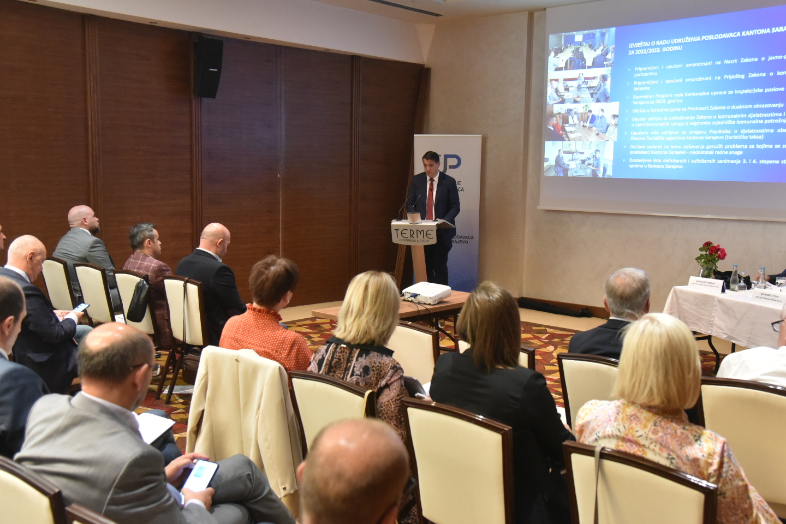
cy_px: 257
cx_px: 414
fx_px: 786
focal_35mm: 36
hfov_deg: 53.1
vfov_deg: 36.9
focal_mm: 32
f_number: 4
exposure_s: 1/80
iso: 5000
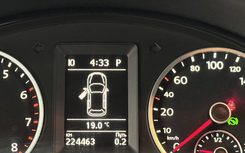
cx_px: 109
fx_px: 608
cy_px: 84
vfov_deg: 14.4
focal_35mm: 91
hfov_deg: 22.8
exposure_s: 1/32
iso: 500
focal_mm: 6.76
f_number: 1.78
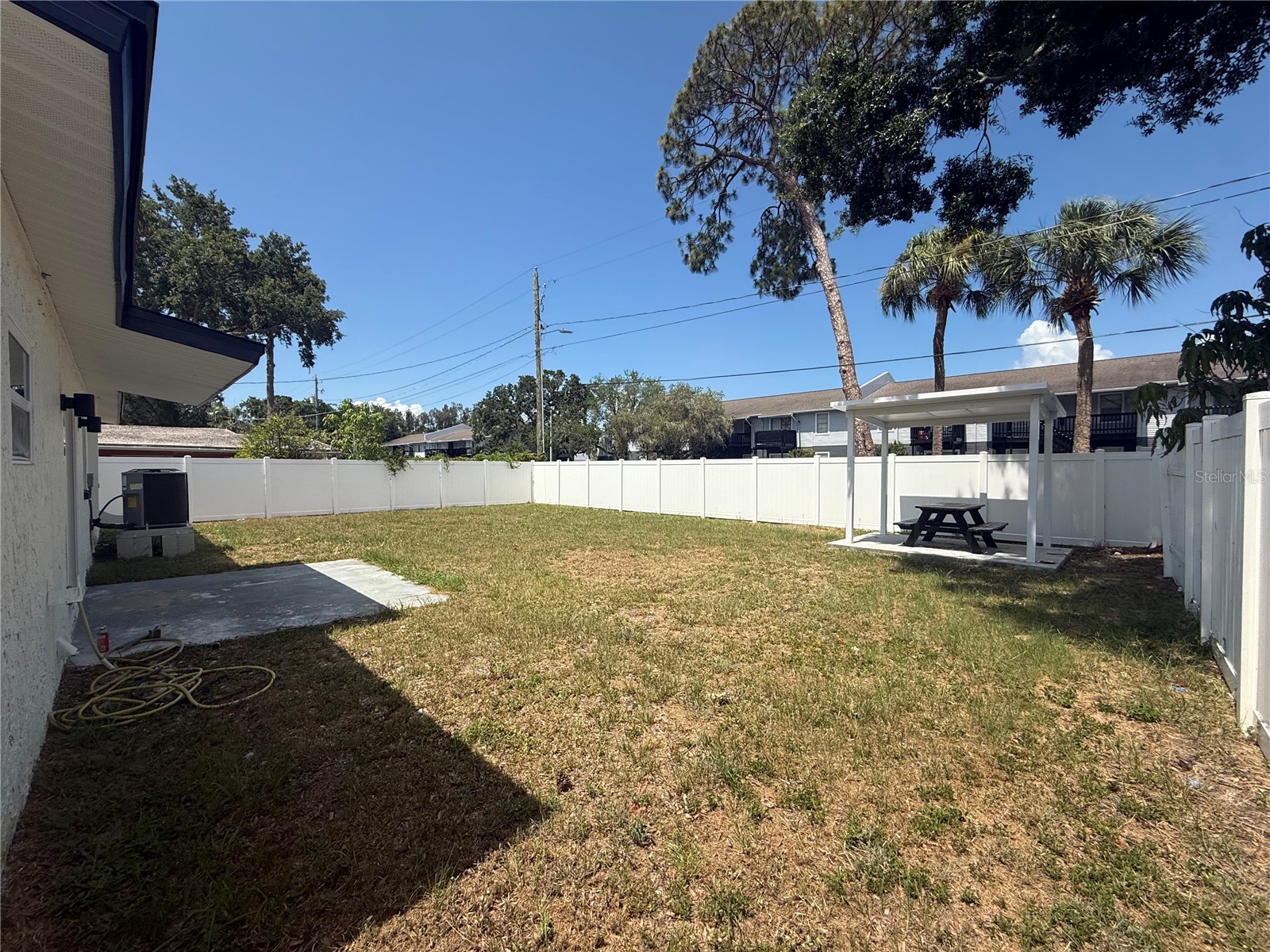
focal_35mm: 14
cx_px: 635
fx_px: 514
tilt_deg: -0.1
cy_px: 476
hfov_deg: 102.1
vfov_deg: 85.7
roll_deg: +0.2
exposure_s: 1/2976
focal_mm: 2.22
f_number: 2.2
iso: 50
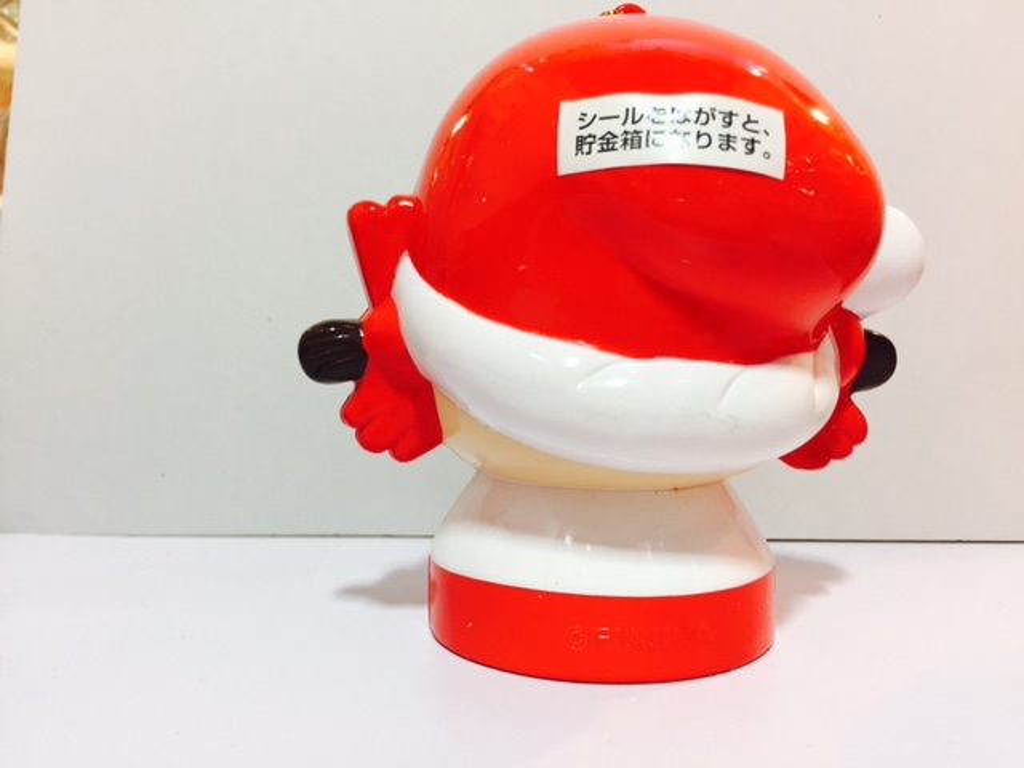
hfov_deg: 61.7
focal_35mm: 29
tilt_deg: +1.2
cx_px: 512
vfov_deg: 48.2
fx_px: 858
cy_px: 384
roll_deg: -1.6
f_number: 2.2
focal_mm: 4.15
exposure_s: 1/33
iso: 100
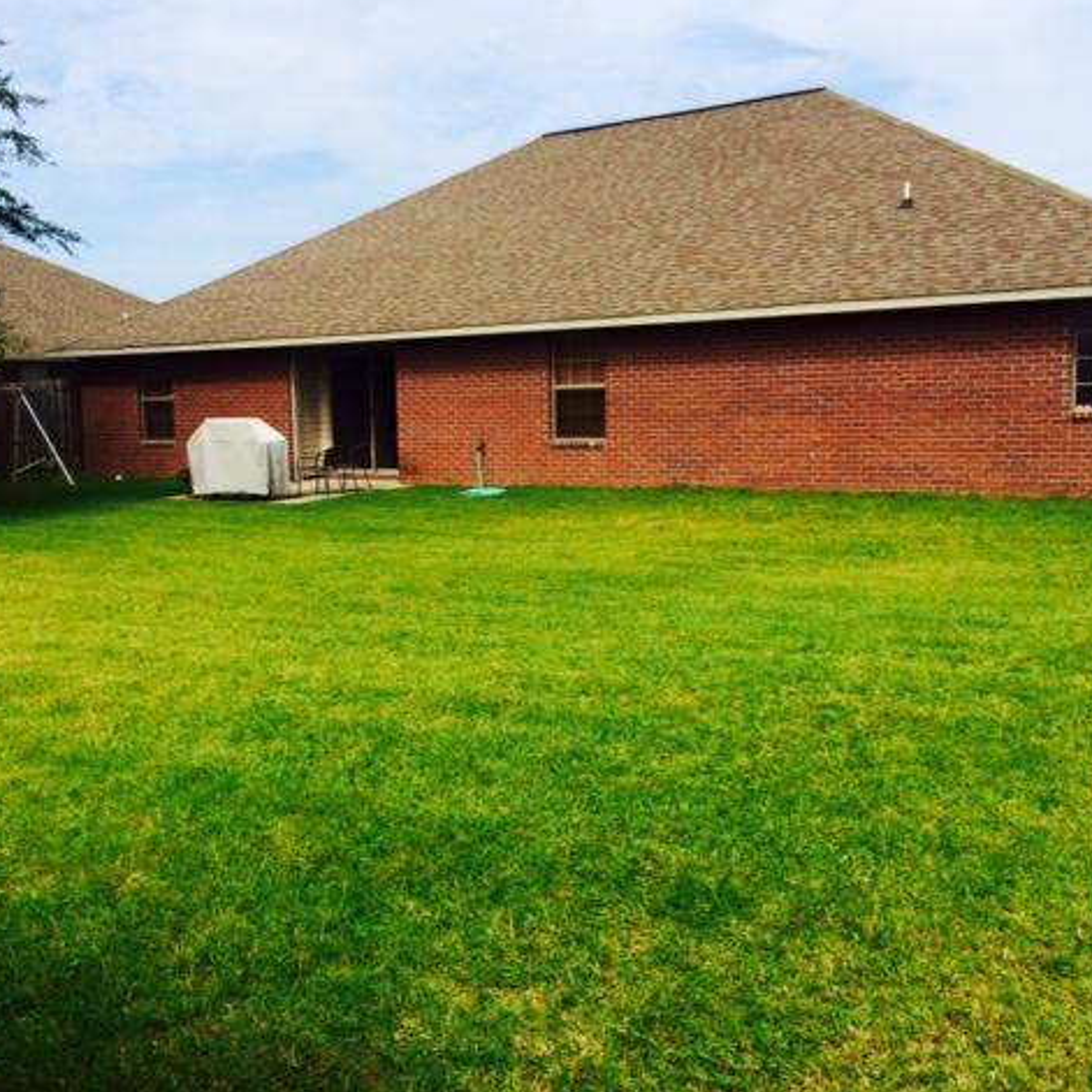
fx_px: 1285
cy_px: 538
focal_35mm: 36
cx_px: 452
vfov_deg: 46.0
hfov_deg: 45.9
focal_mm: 4.12
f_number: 2.2
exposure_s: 1/2415
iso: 40
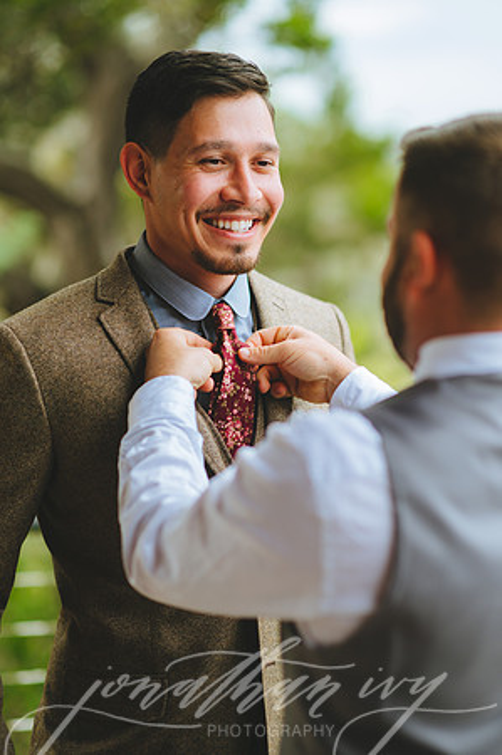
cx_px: 251
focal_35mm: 85
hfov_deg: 16.0
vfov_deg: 23.9
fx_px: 1782
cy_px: 378
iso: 200
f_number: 2
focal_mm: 85
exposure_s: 1/1000
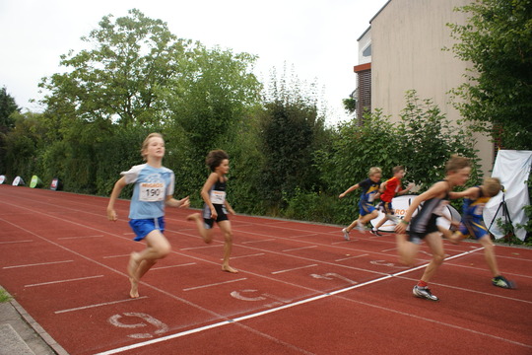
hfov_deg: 67.4
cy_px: 178
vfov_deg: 47.9
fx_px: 399
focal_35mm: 27
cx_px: 266
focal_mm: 18
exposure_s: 1/125
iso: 100
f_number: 3.5
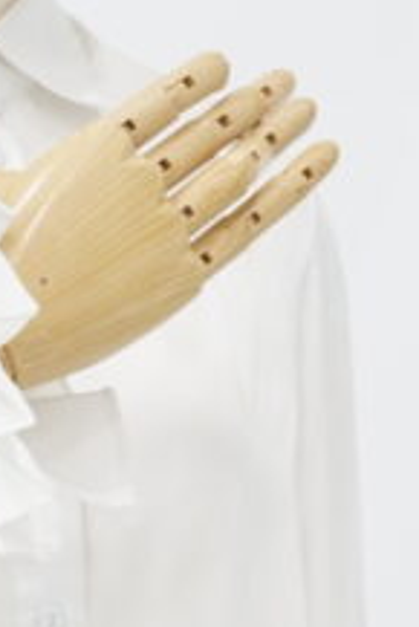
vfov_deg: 8.5
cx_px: -210
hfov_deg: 5.8
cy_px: 991
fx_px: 4113
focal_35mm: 236
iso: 640
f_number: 6.3
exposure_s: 1/8
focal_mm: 50
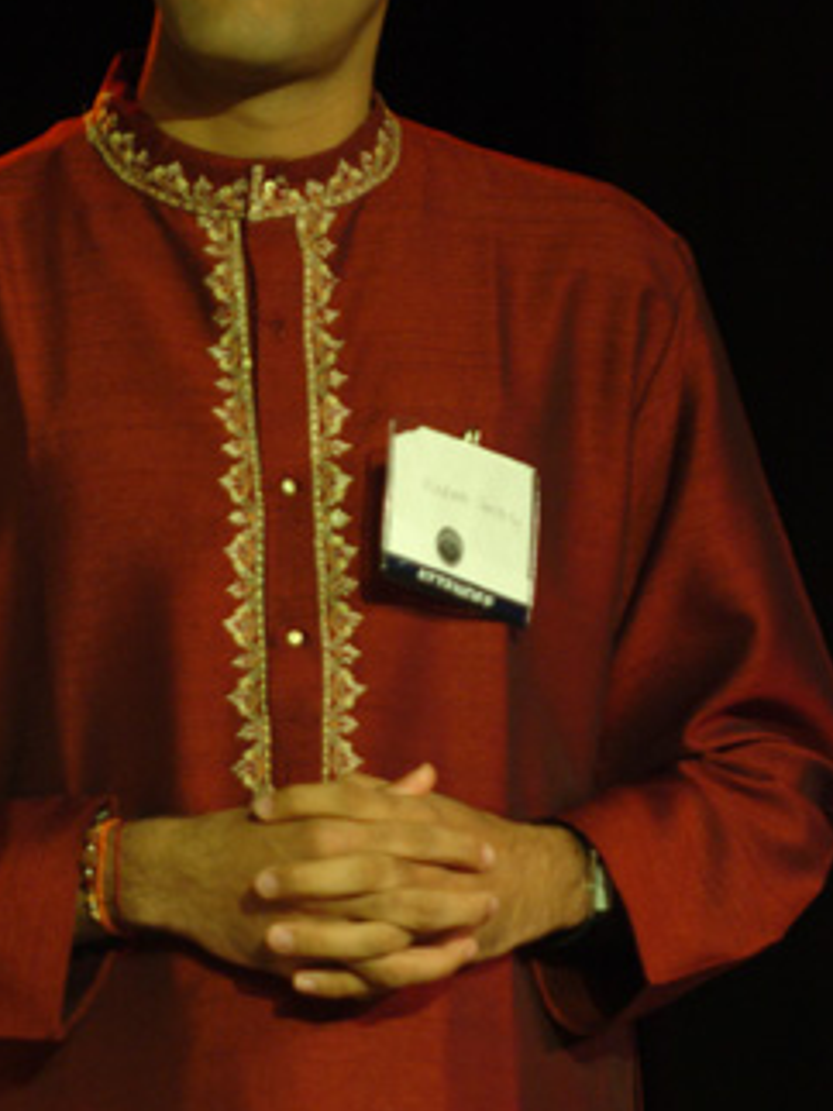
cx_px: 232
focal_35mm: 455
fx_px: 14608
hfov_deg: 3.3
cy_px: 471
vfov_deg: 4.4
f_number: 2.8
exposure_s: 1/30
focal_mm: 170
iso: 400
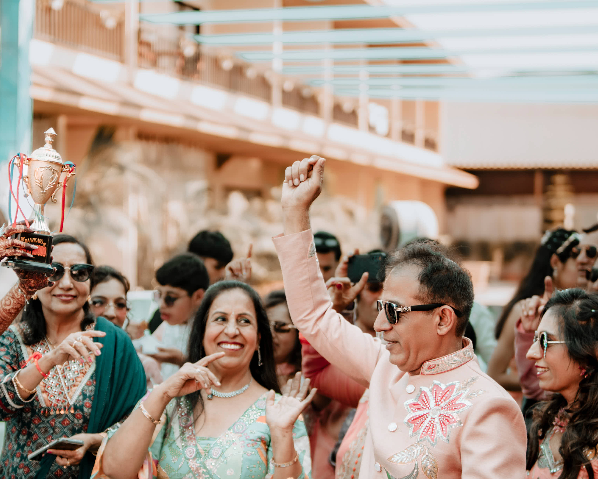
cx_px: 229
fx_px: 1327
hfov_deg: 25.3
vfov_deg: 20.3
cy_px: 344
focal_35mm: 75
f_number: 1.4
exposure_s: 1/1000
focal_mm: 35
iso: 100
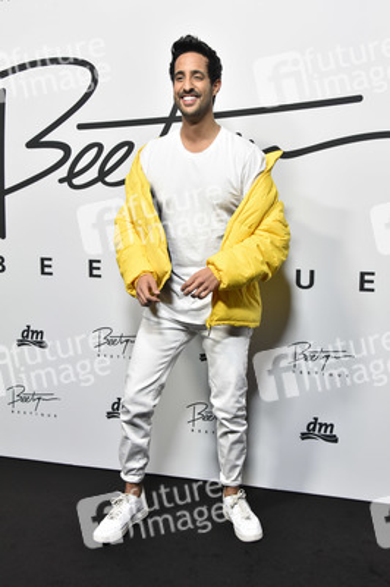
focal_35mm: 42
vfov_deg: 46.4
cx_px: 195
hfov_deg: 31.8
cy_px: 294
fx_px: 684
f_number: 6.3
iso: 800
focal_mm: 42
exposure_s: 1/160
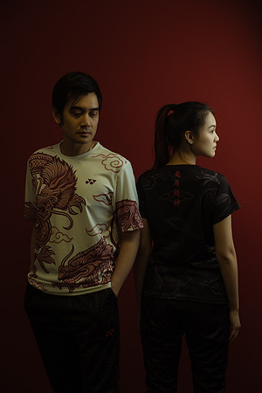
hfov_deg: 19.2
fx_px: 775
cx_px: 131
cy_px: 196
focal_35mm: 71
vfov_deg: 28.5
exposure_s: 1/125
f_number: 3.2
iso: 200
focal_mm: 47
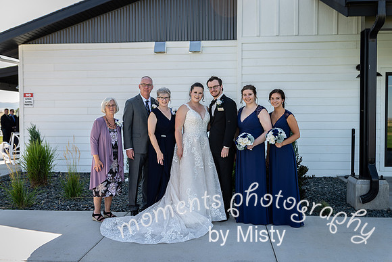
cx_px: 196
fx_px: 392
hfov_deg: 53.1
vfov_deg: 36.9
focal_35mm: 36
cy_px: 131
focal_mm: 36
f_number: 3.2
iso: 80
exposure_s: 1/160
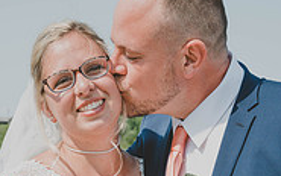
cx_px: 128
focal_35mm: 94
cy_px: 282
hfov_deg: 22.1
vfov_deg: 13.0
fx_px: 721
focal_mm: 38
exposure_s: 1/320
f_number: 6.3
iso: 100
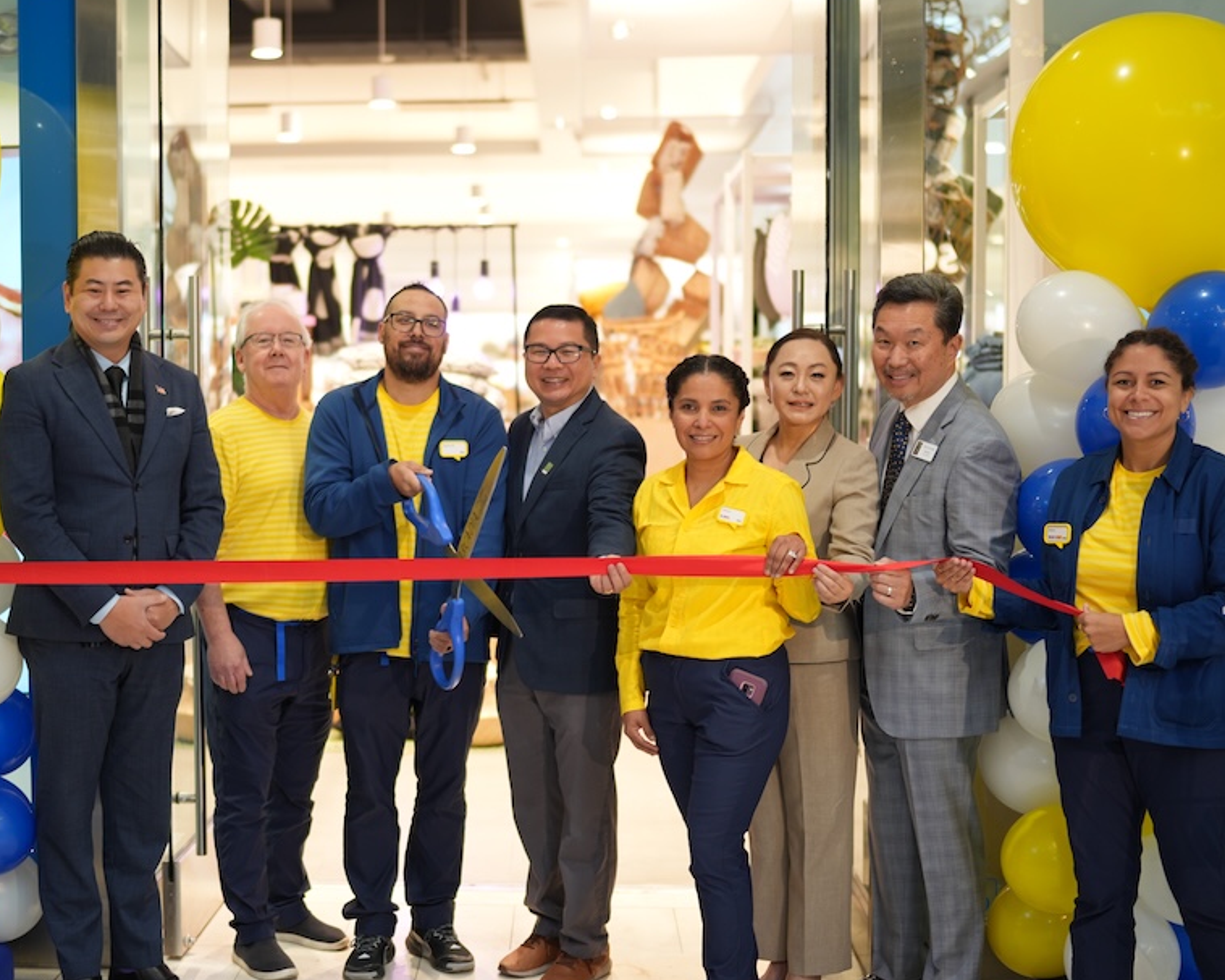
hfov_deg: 35.8
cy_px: 548
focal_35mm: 52
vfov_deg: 29.1
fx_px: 1885
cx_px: 440
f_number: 1.2
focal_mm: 35
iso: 125
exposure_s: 1/60
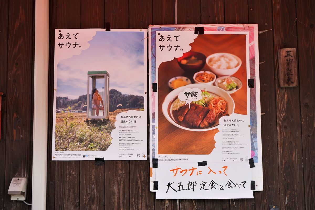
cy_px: 105
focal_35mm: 35
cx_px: 158
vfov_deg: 37.9
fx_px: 306
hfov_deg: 54.4
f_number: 6.3
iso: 100
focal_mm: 35
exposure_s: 1/160
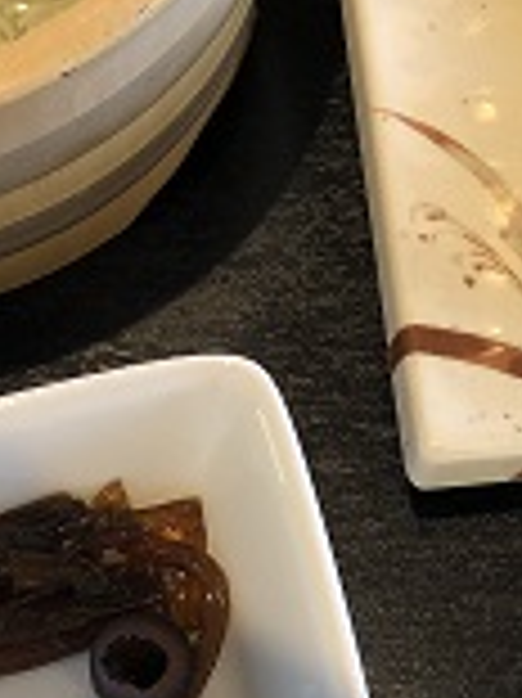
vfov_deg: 21.9
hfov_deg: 16.4
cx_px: 452
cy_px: 221
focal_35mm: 89
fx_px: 1792
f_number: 1.8
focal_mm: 3.99
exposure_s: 1/120
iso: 40
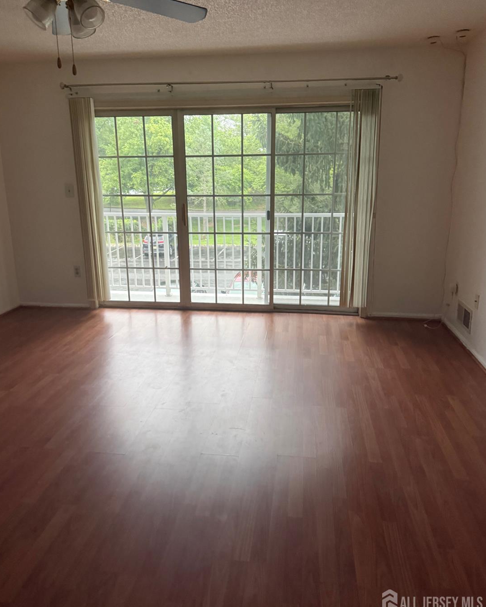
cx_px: 240
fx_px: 467
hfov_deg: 54.9
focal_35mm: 26
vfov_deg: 66.0
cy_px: 286
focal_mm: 6.76
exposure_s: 1/60
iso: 500
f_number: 1.78
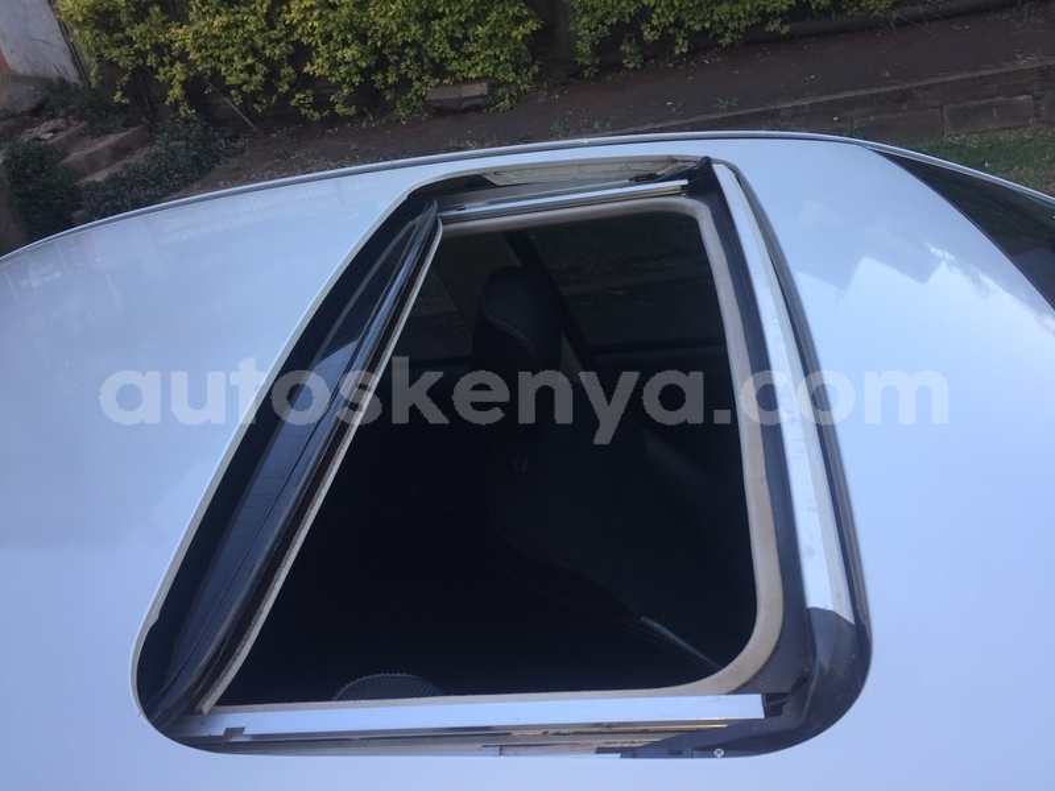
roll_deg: +14.1
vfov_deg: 48.2
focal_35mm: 29
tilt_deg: -29.5
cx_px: 528
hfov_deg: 61.7
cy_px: 396
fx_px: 884
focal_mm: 4.15
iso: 32
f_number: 2.2
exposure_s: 1/79
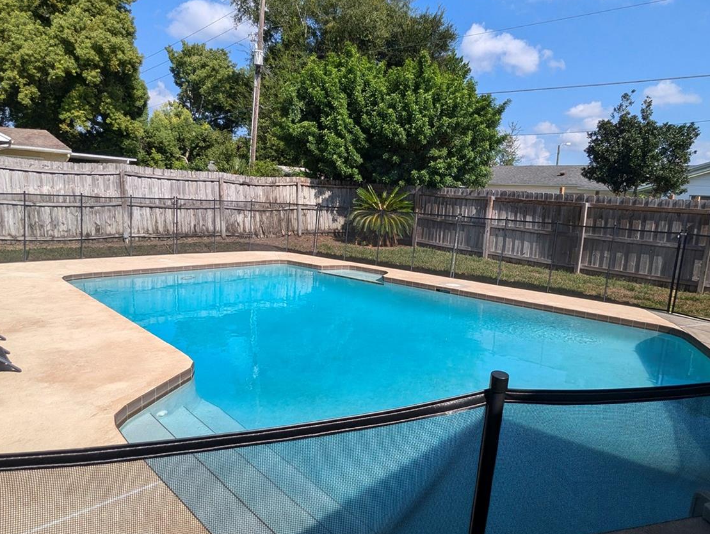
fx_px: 472
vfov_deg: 59.0
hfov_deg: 73.8
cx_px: 371
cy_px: 276
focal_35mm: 23
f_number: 2.2
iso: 55
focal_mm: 2.35
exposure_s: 1/1927
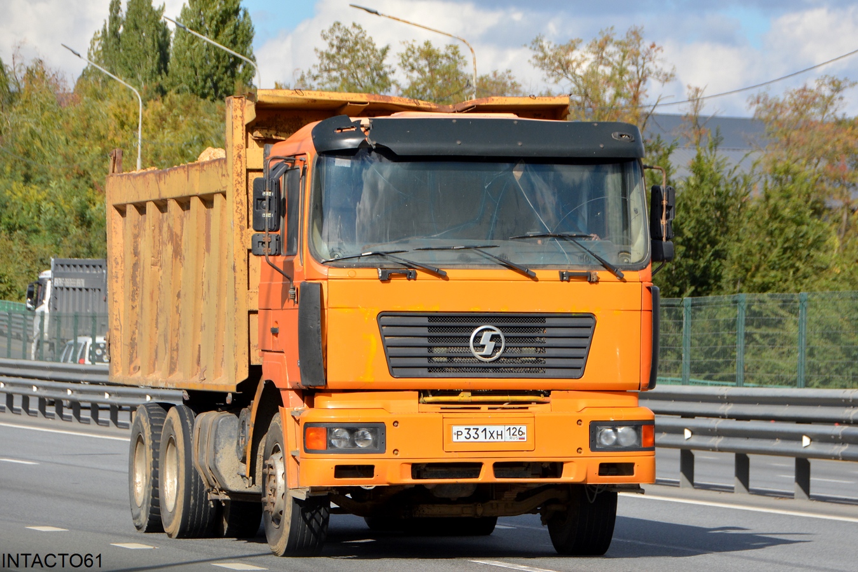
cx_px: 429
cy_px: 286
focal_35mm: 195
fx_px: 4647
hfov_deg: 10.5
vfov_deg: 7.0
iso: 400
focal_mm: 130
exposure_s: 1/1600
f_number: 6.3
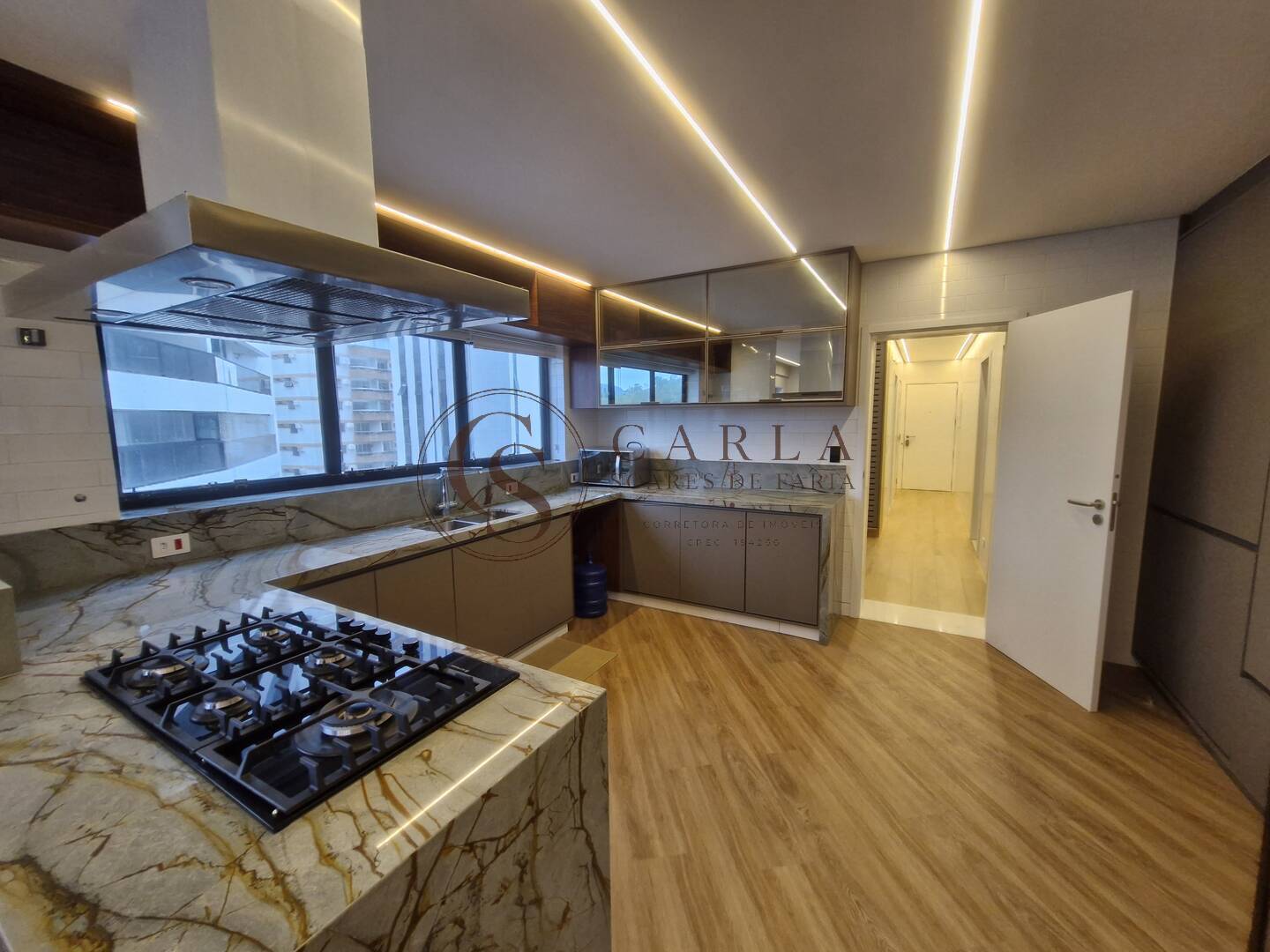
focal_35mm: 13
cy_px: 476
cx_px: 635
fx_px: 477
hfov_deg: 106.2
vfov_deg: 89.9
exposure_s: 1/60
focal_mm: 1.74
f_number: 2.2
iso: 160
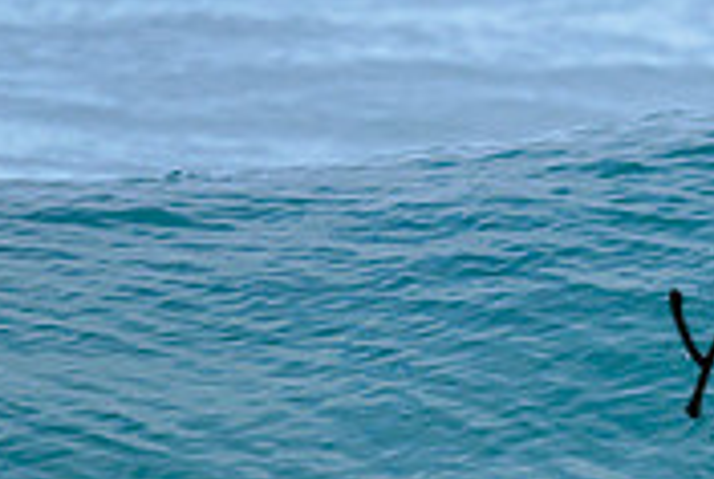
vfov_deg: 0.5
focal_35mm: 2635
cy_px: 320
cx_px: 1089
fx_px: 52348
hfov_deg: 0.8
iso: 640
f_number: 6.3
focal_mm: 800
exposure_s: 1/2000
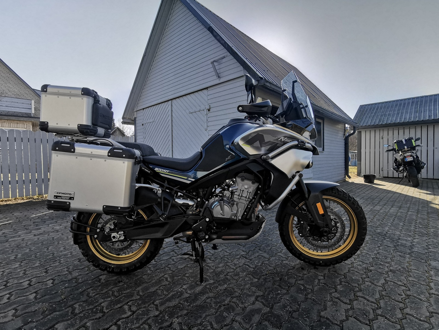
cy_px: 165
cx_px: 220
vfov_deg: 74.7
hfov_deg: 91.0
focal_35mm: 17
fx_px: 216
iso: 50
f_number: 2.2
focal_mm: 2.26
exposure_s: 6
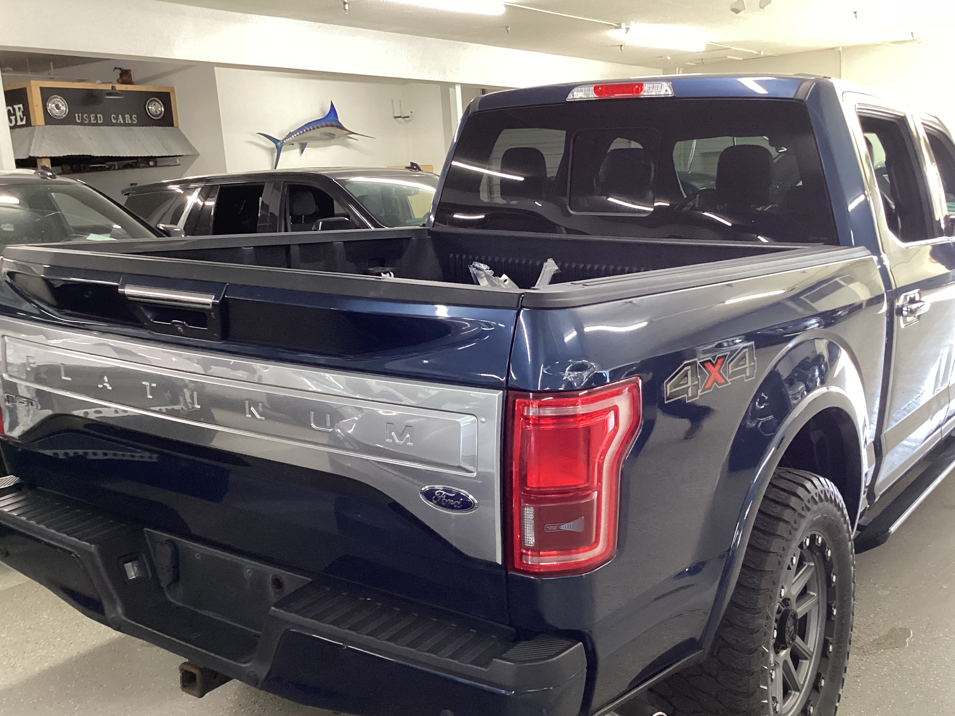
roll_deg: +2.8
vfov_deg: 39.6
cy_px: 398
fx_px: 993
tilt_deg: -14.3
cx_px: 531
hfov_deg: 51.2
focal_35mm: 36
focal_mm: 3.3
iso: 250
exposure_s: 1/50
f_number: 2.4
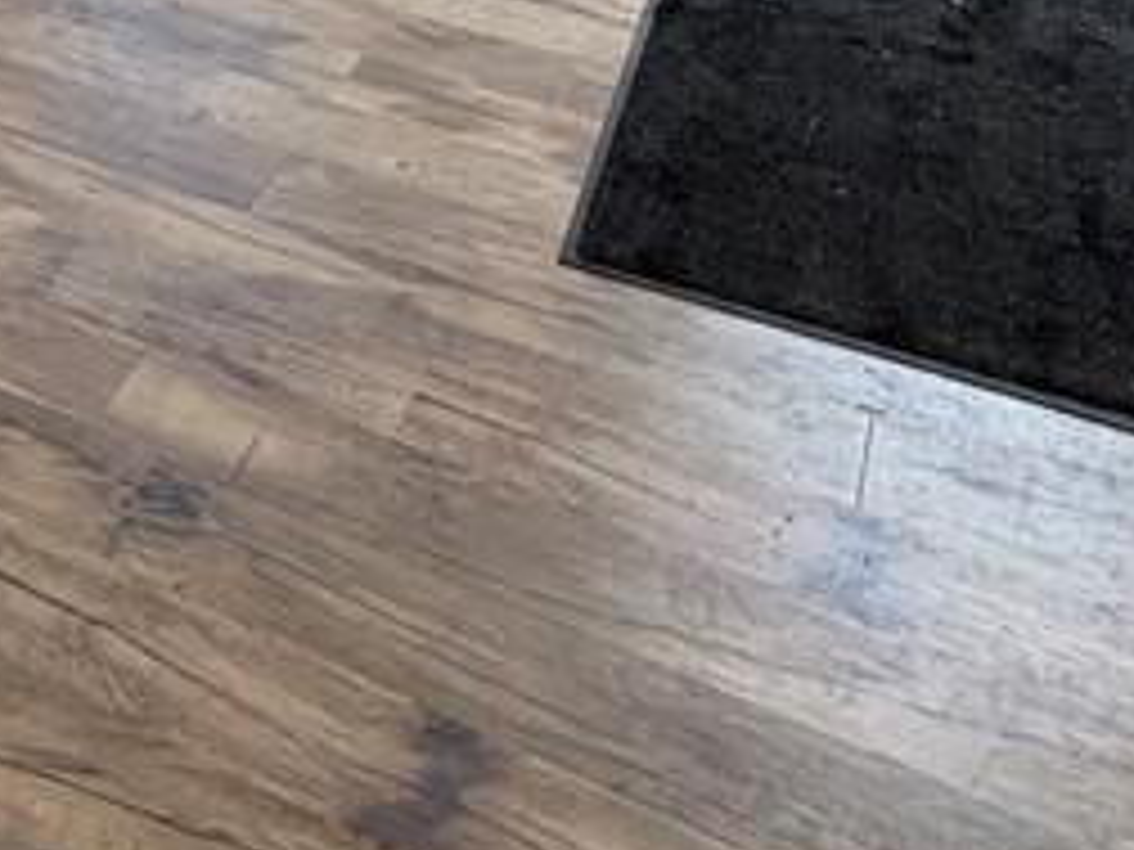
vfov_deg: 20.4
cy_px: -562
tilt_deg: -11.4
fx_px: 1867
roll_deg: +1.6
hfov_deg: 30.3
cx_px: -108
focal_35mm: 57
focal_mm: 2.22
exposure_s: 1/120
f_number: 2.2
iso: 160
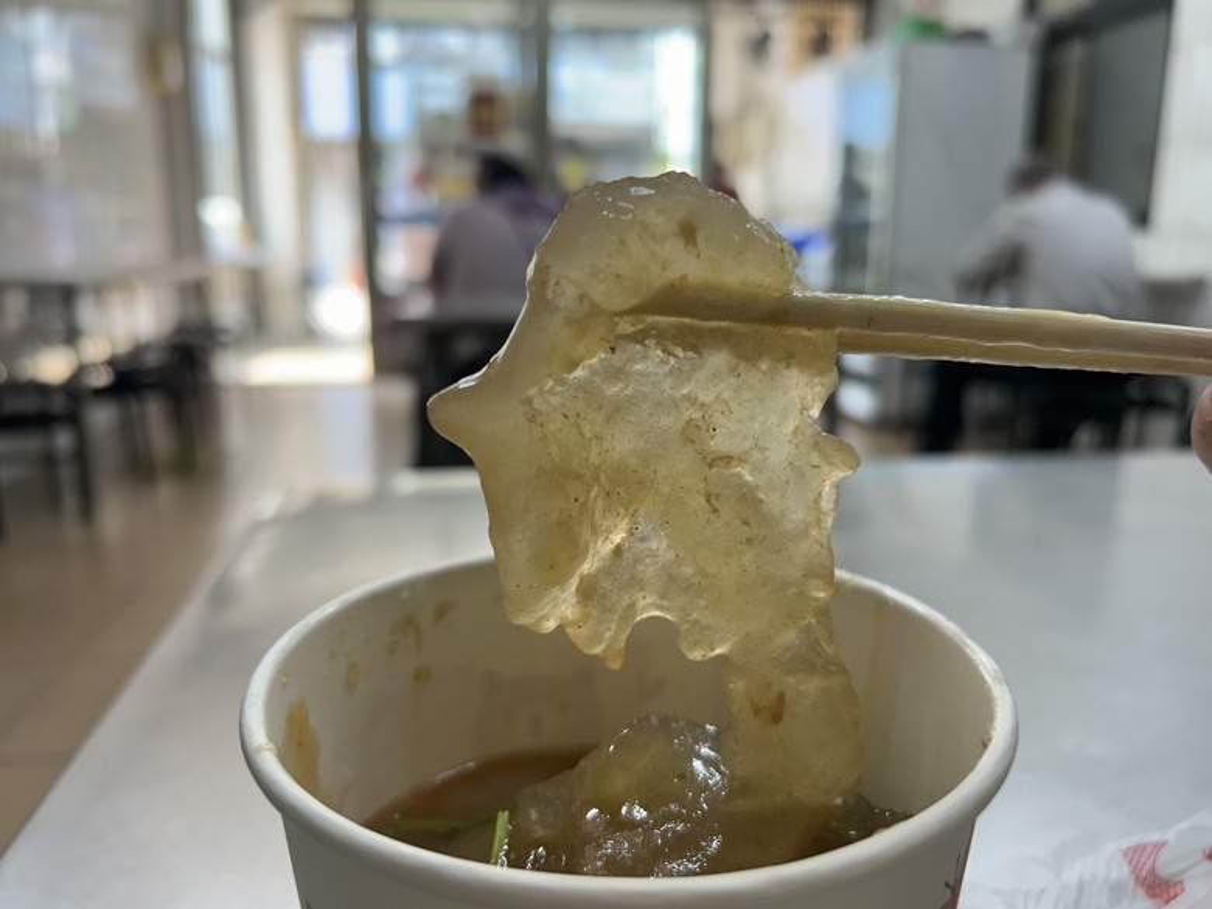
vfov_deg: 53.1
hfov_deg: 67.3
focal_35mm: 26
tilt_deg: -12.9
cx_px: 606
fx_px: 910
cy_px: 454
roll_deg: -1.8
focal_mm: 5.7
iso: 64
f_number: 1.5
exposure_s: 1/120
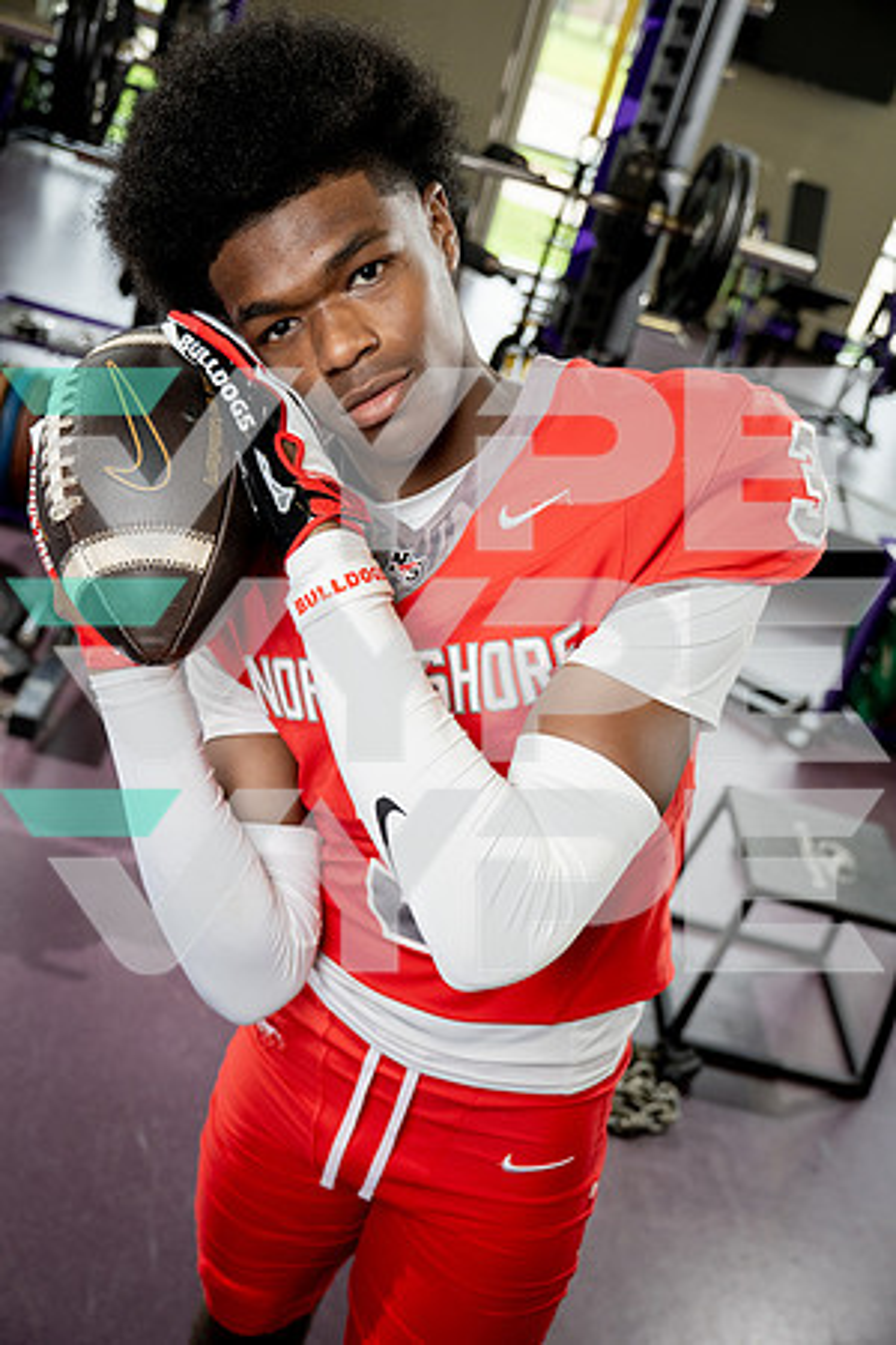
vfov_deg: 54.4
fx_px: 1307
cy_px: 672
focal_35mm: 35
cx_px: 448
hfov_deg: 37.9
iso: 640
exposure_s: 1/250
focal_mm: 35
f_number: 4
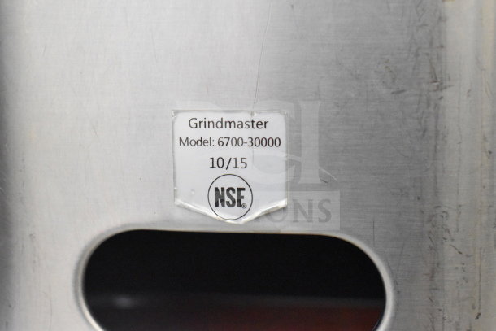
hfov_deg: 35.0
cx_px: 248
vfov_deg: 23.8
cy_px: 166
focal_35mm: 57
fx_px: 785
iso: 11400
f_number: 4.8
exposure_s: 1/60
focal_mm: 38
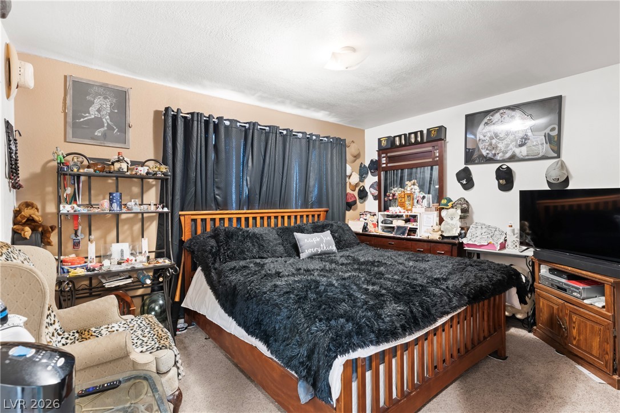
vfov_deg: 70.4
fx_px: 293
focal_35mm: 17
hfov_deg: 93.3
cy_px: 206
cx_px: 310
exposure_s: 2
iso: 500
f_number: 8
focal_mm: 17
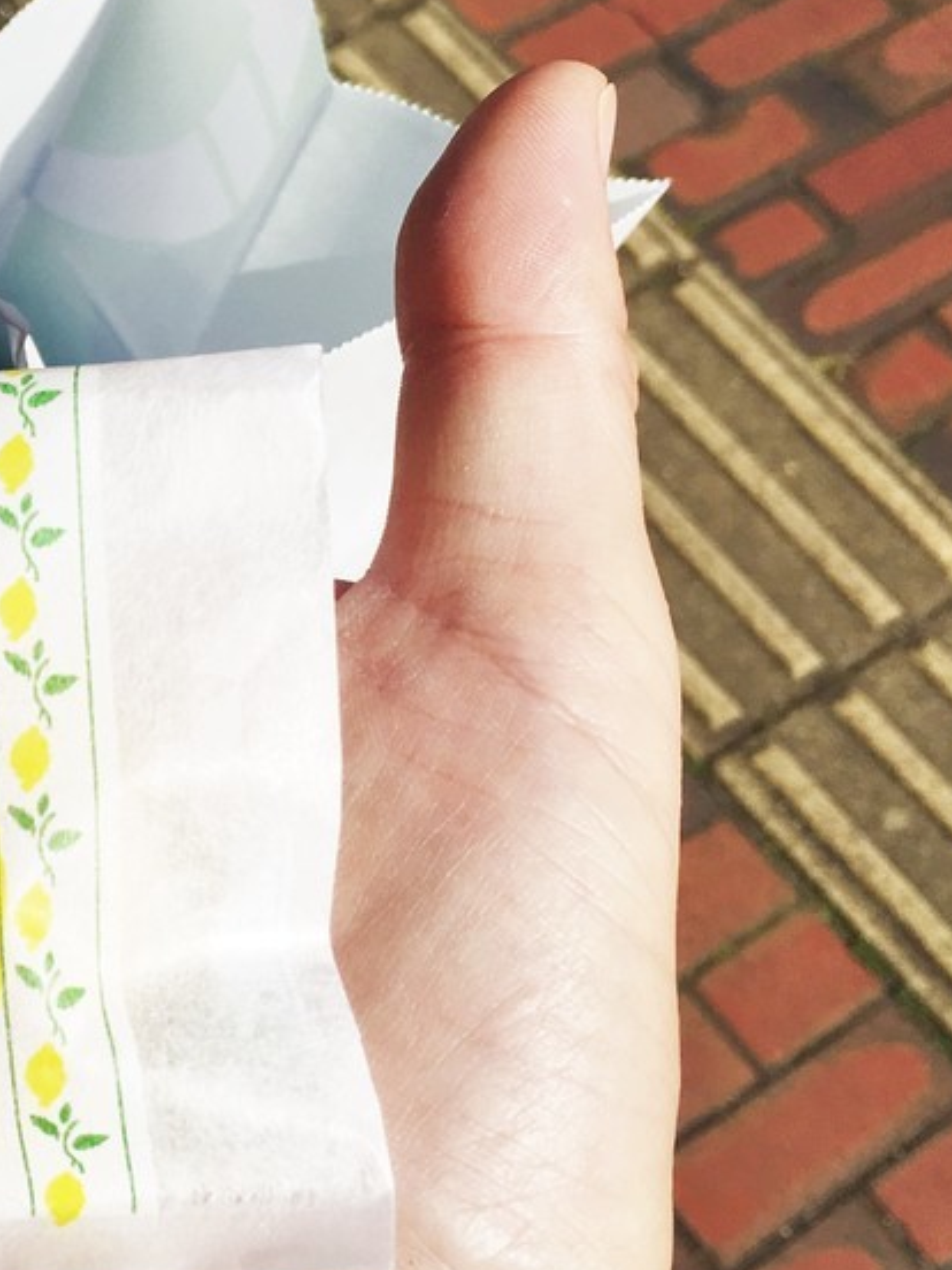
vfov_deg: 30.6
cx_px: -182
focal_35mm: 63
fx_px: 2310
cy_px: 495
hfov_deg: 21.6
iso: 25
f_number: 2.2
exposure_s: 1/2959
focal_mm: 4.15
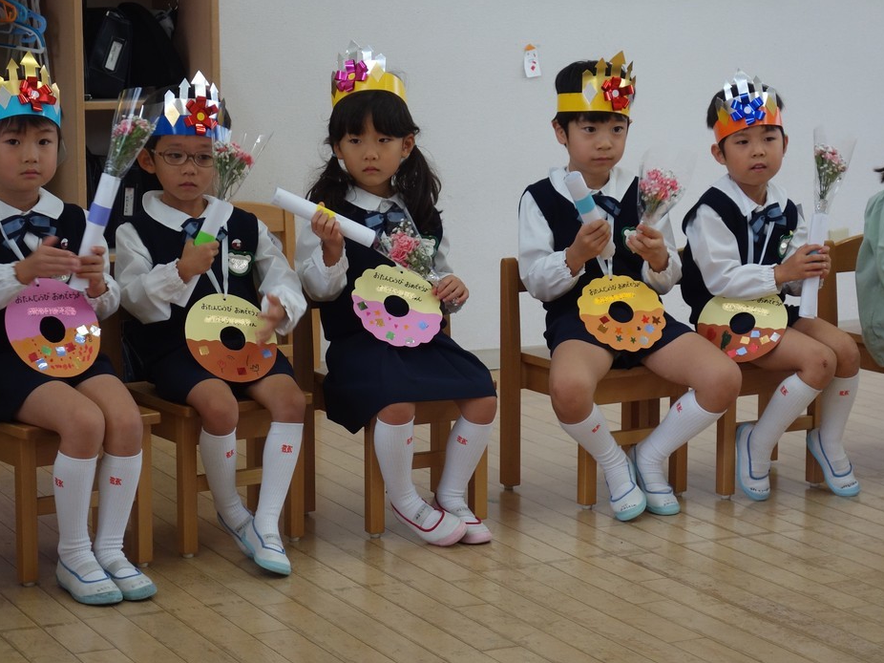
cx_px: 431
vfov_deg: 16.2
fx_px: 2323
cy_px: 312
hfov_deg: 21.5
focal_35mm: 91
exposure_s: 1/80
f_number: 4
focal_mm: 27.22
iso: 500
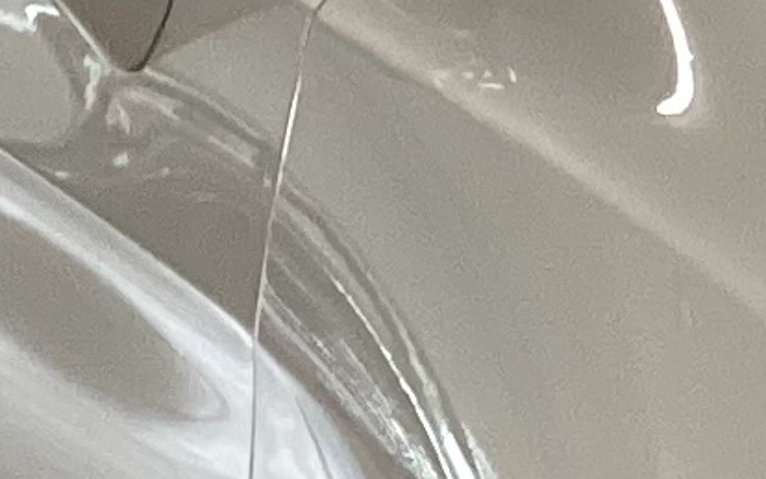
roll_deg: +0.2
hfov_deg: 7.6
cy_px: 557
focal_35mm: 259
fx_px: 5408
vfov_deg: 5.1
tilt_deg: -19.1
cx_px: 1832
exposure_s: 1/60
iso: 200
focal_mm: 3.3
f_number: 2.4
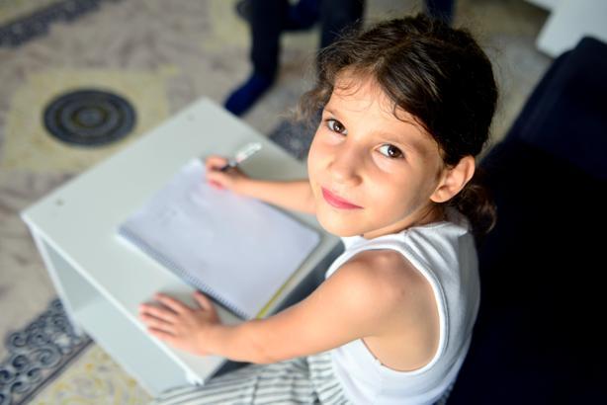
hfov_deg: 58.7
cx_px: 304
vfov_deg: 41.2
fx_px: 540
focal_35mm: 32
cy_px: 202
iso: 500
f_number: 2.8
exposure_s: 1/200
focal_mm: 32
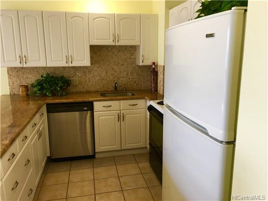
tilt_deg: -10.6
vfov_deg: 48.2
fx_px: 225
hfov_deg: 61.7
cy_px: 100
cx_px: 134
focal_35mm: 29
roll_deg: +0.5
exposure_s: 1/15
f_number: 2.2
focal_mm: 4.15
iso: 32
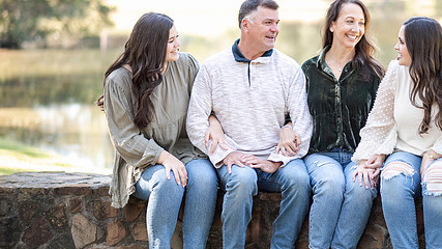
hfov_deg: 17.7
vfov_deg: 10.0
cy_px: 119
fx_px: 1418
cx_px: 293
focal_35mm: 121
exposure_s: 1/800
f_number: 1.8
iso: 400
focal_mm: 85
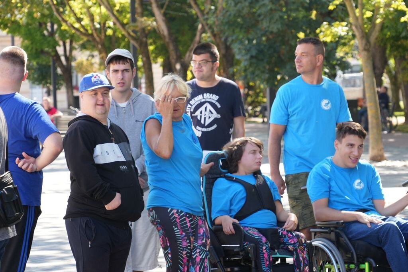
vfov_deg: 8.6
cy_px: 136
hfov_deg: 12.8
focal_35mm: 160
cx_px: 204
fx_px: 1813
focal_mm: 160
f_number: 10
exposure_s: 1/160
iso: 800
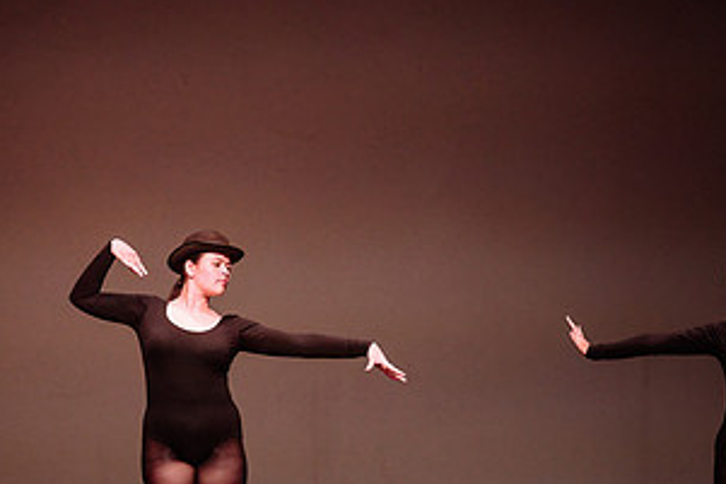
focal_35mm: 257
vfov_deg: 5.3
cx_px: 238
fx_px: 5185
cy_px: 393
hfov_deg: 8.0
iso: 1600
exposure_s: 1/320
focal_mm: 120
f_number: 2.8
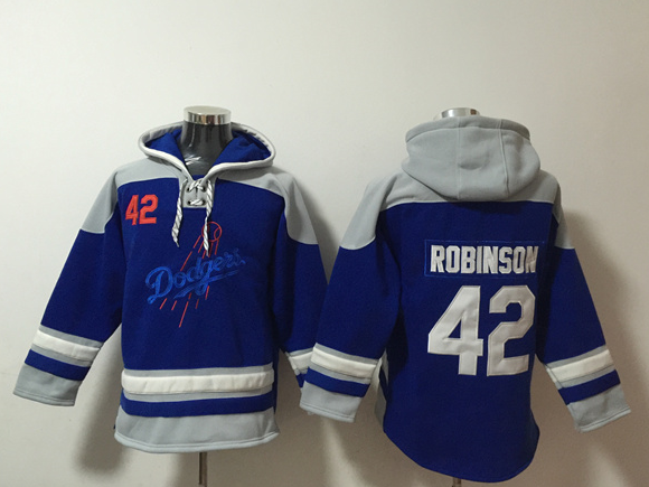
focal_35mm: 30
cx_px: 324
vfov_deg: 46.8
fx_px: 562
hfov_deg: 60.0
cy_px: 240
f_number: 2.2
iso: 160
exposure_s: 1/8
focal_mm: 4.15
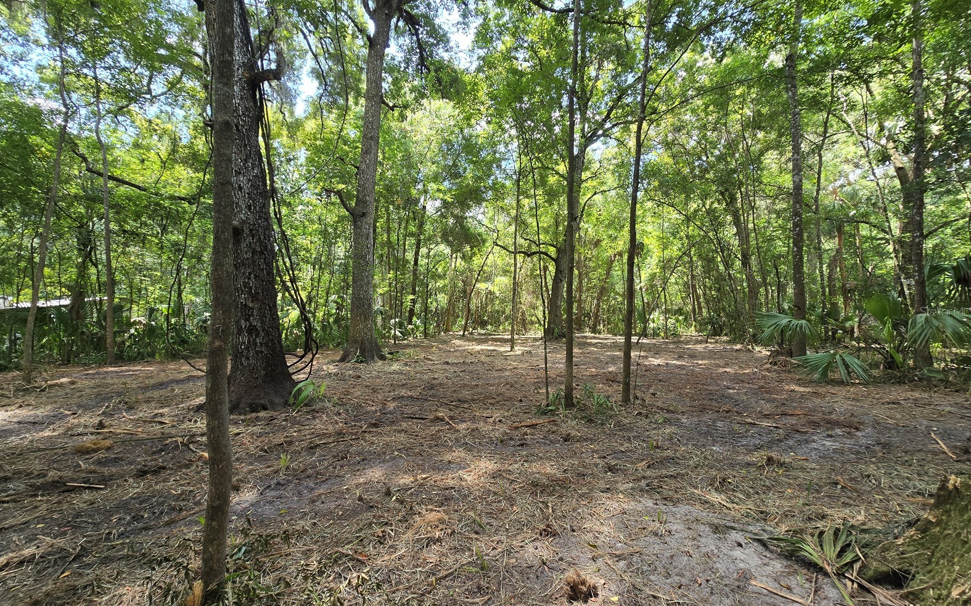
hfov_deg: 105.3
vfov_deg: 78.6
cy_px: 311
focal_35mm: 14
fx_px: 370
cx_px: 485
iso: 50
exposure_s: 1/120
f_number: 2.2
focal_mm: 2.2
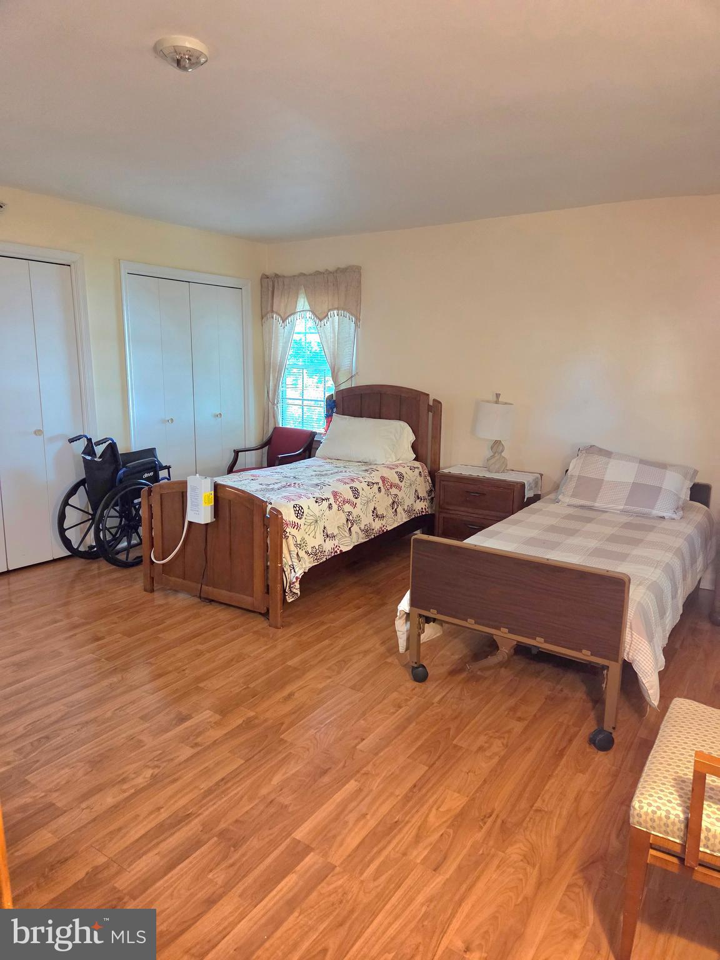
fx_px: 638
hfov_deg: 58.9
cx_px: 360
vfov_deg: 73.9
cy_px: 480
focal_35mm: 23
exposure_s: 1/120
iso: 1000
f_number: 1.8
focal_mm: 5.4
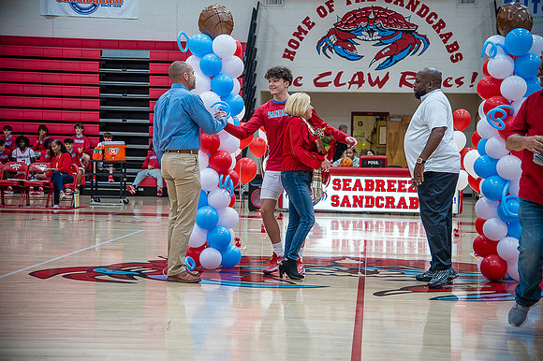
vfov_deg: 19.4
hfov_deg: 28.9
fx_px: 1055
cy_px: 180
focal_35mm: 70
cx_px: 272
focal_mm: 70
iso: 2000
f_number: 4
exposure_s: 1/320
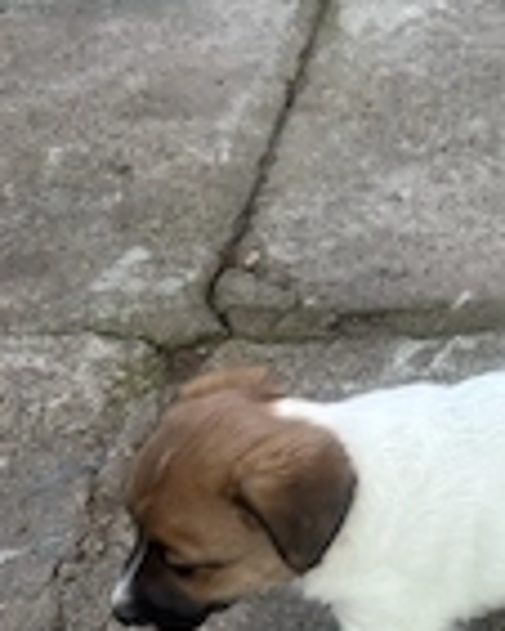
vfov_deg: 26.0
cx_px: 545
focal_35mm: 72
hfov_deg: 20.4
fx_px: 1344
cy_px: 492
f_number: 1.6
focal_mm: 5.96
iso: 40
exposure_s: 1/203
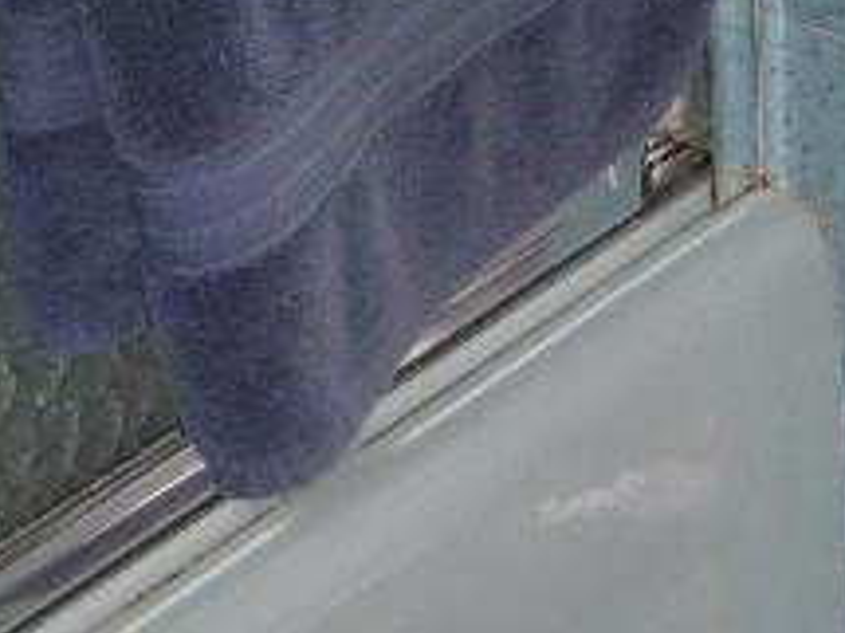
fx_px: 3489
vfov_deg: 9.9
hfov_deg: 13.1
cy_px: -464
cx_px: 1273
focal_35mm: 143
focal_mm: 5.2
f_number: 3.3
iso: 100
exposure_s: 1/30
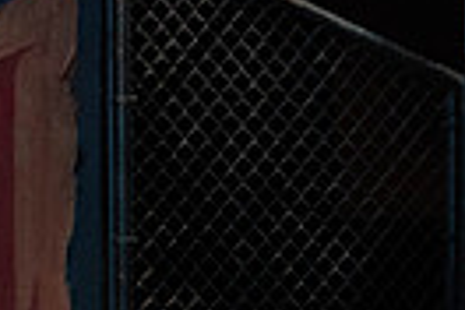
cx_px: -553
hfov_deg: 2.6
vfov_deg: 1.7
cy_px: 319
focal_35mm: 787
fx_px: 10165
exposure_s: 1/400
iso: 3200
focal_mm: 179
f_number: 4.5
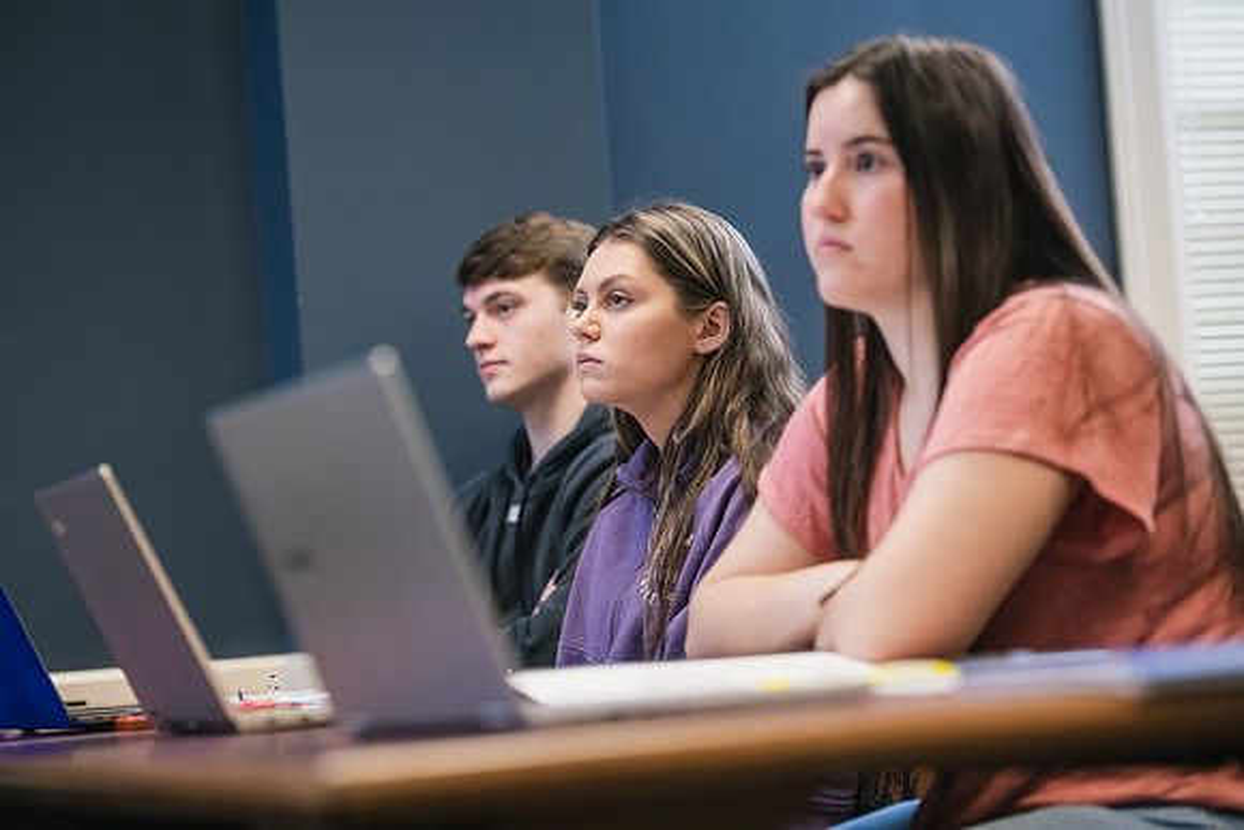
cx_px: 622
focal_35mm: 100
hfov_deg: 20.4
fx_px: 3456
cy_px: 415
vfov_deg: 13.7
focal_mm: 100
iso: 1600
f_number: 3.2
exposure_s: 1/200
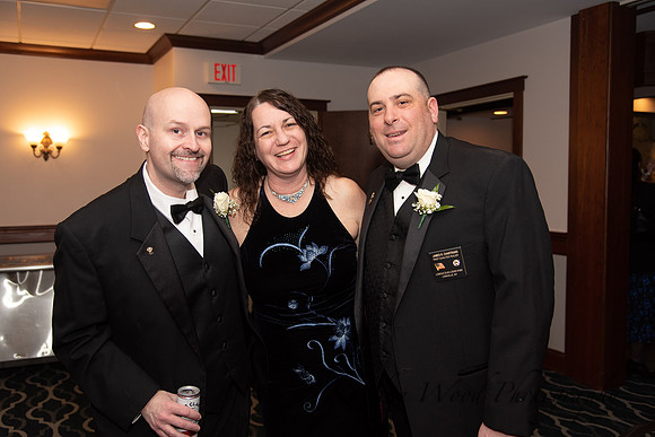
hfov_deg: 57.4
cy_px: 218
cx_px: 328
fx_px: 598
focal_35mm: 33
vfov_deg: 40.1
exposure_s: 1/200
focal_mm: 32
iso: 800
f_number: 4
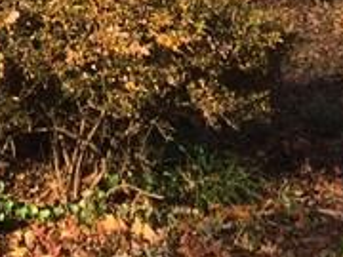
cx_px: -208
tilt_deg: +0.6
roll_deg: +0.7
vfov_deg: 8.4
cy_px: -314
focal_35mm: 165
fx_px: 1635
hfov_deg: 11.4
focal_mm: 4.15
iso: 32
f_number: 2.2
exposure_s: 1/638
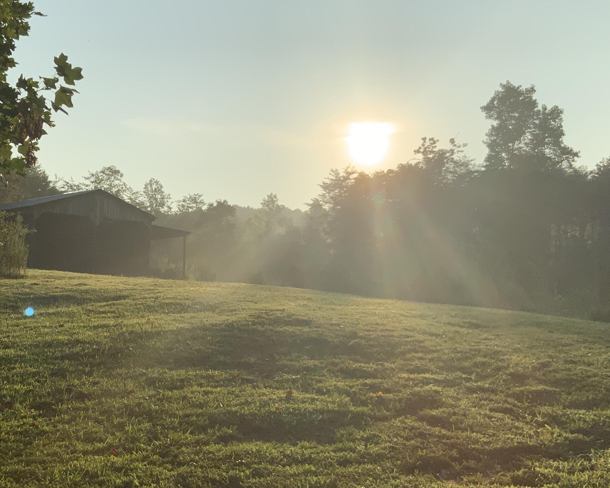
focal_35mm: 49
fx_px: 885
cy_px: 231
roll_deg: +0.0
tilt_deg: +4.8
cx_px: 205
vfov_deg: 30.8
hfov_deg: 37.6
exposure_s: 1/5263
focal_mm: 3
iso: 20
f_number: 1.8
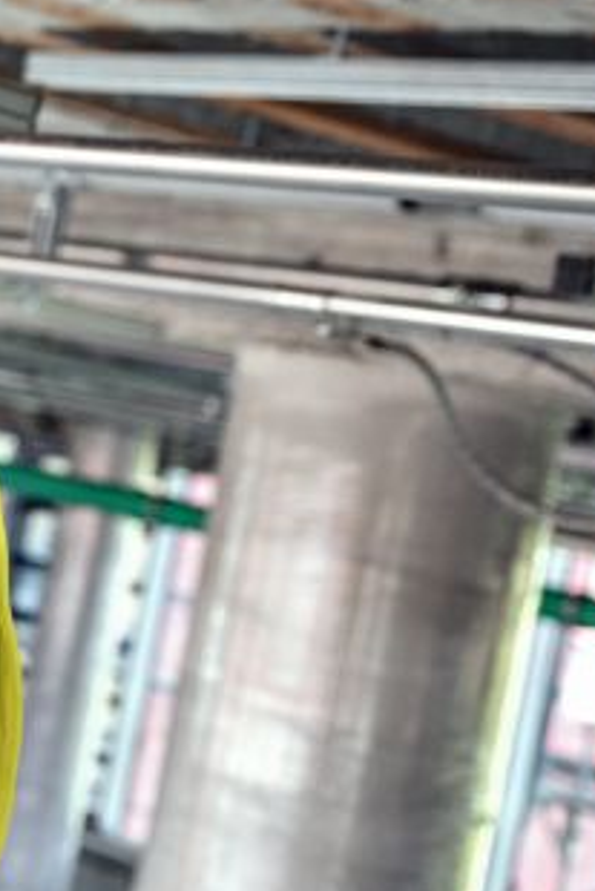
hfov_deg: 10.8
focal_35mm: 113
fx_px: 2798
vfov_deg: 17.9
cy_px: 185
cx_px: -684
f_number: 4
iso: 1000
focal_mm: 35
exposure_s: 1/125
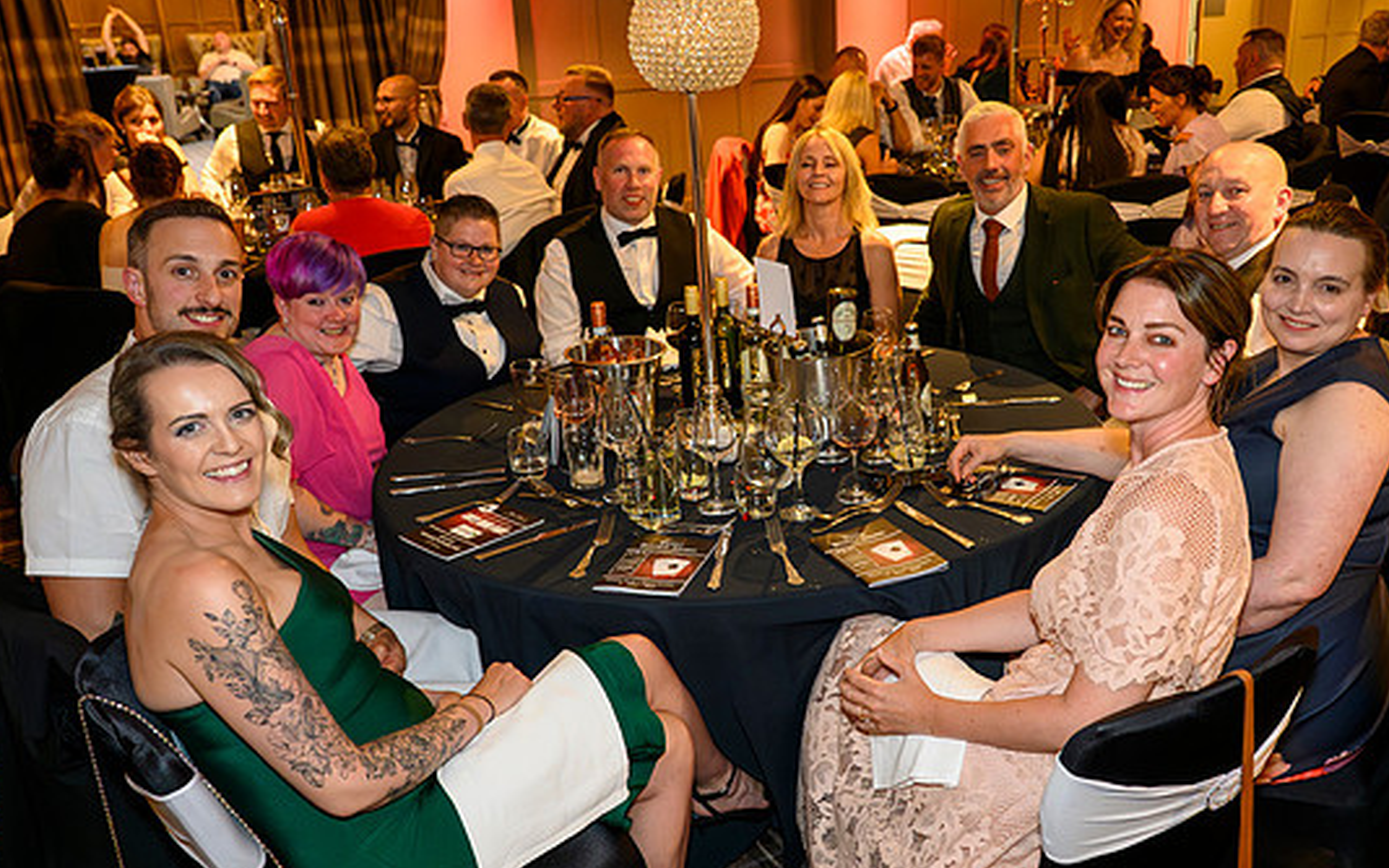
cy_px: 436
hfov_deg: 58.0
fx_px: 1249
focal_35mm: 33
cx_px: 778
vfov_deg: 38.3
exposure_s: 1/125
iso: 2800
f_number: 4
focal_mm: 24
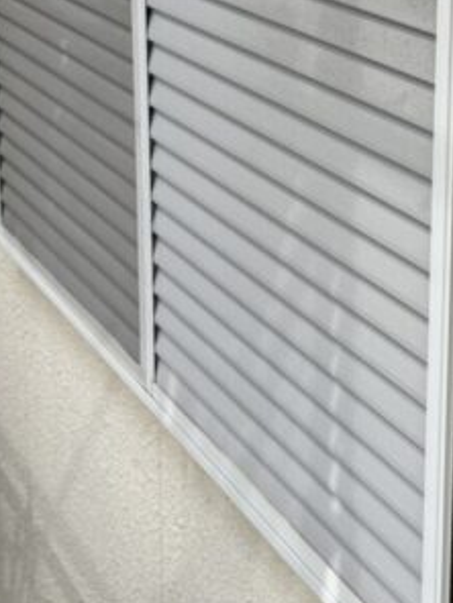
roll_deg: -1.0
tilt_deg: -14.4
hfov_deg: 17.5
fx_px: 1448
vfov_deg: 23.3
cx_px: 400
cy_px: 139
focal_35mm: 83
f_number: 1.78
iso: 80
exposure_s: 1/1193
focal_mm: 6.76
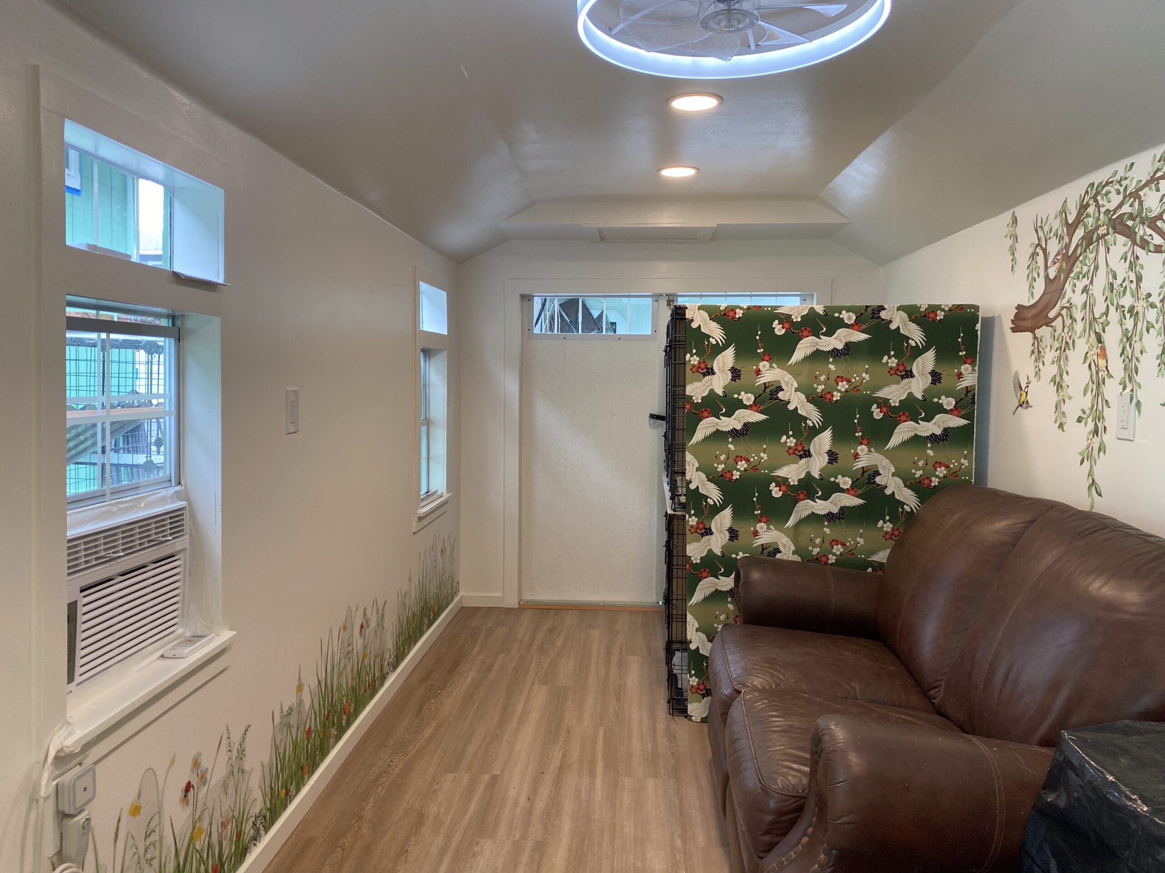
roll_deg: -0.4
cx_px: 582
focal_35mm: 26
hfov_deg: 67.3
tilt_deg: -4.5
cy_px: 436
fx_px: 875
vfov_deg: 53.1
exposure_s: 1/113
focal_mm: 4.25
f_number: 1.8
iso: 125
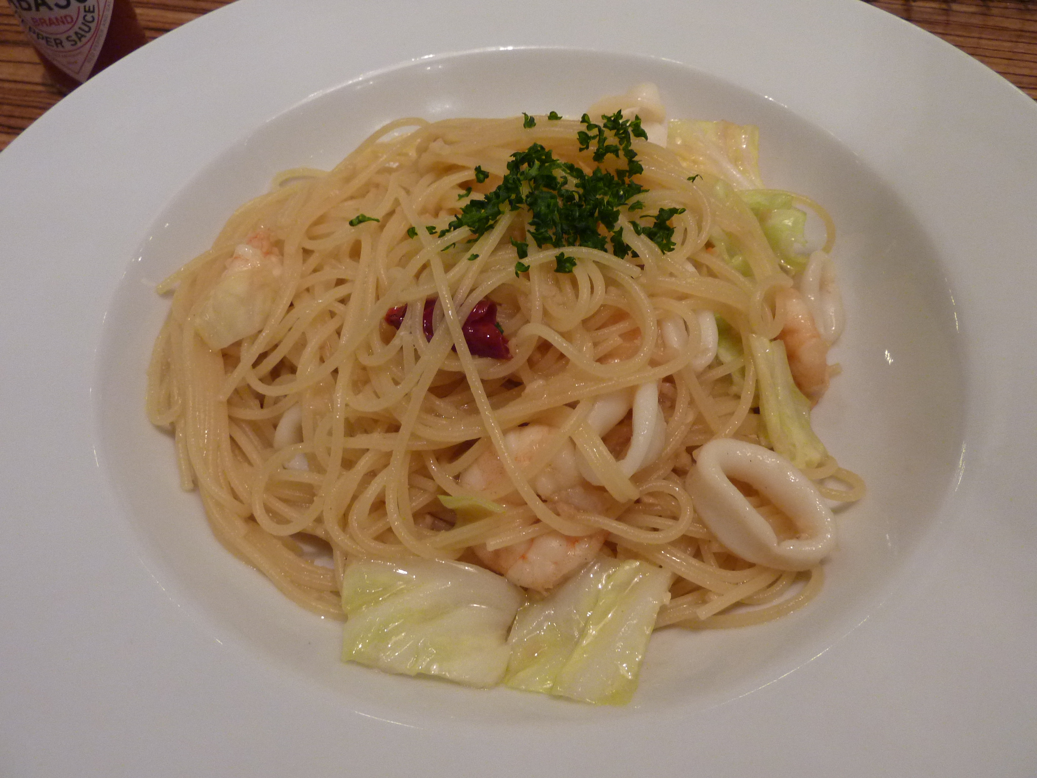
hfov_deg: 69.4
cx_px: 518
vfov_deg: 54.9
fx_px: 749
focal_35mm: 25
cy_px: 389
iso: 250
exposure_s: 1/30
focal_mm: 4.1
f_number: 3.3
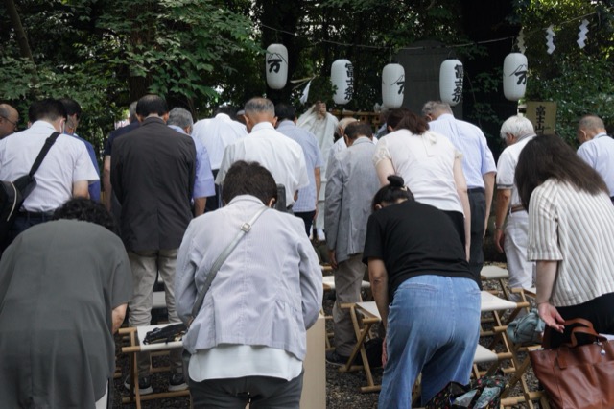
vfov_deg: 31.9
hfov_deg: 46.4
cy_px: 204
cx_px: 307
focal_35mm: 42
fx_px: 716
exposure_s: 1/200
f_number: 8
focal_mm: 28
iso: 2000
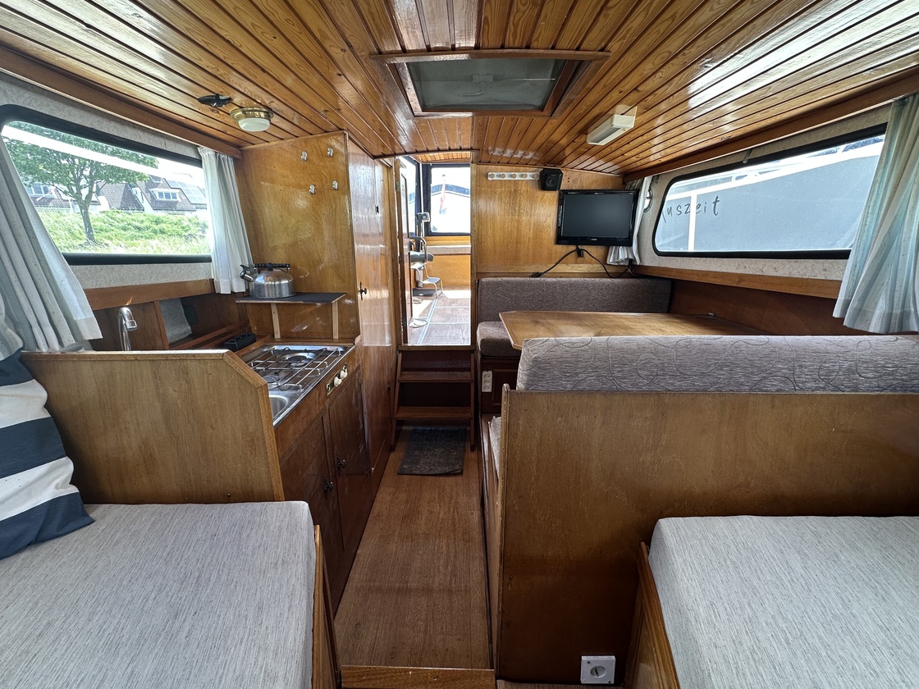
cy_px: 337
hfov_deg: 98.2
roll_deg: +0.3
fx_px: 398
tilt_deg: -16.5
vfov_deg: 81.7
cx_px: 461
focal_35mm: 15
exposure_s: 1/99
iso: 50
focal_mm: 2.22
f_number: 2.2
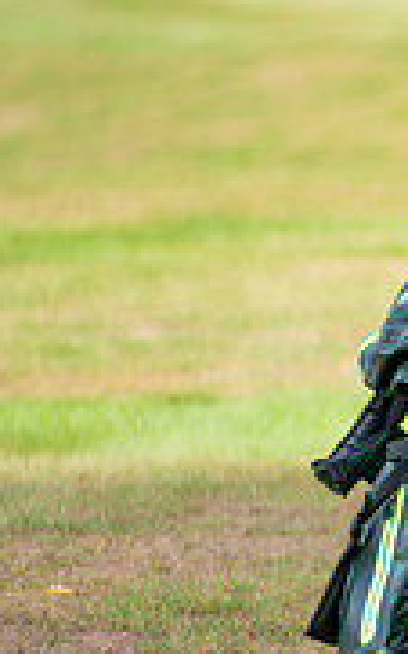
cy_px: 387
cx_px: 1025
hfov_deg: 2.0
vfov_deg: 3.2
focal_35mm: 653
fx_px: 11627
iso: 160
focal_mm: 200
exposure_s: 1/500
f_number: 4.5
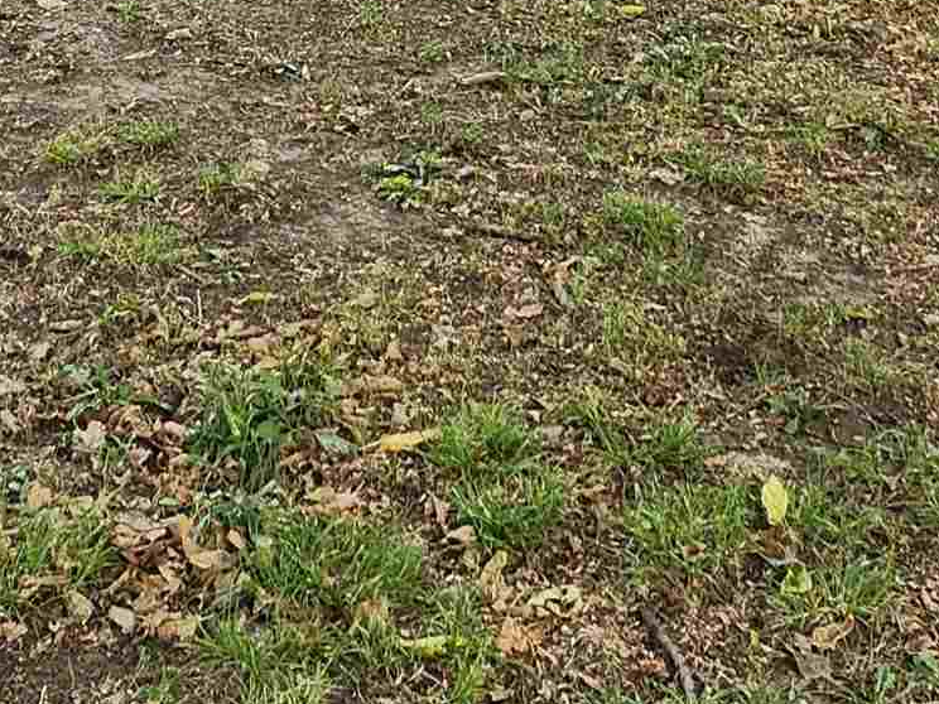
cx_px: 442
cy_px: -564
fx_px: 2577
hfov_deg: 20.6
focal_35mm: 95
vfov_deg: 13.9
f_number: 1.8
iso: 100
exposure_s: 1/180
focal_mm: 5.54
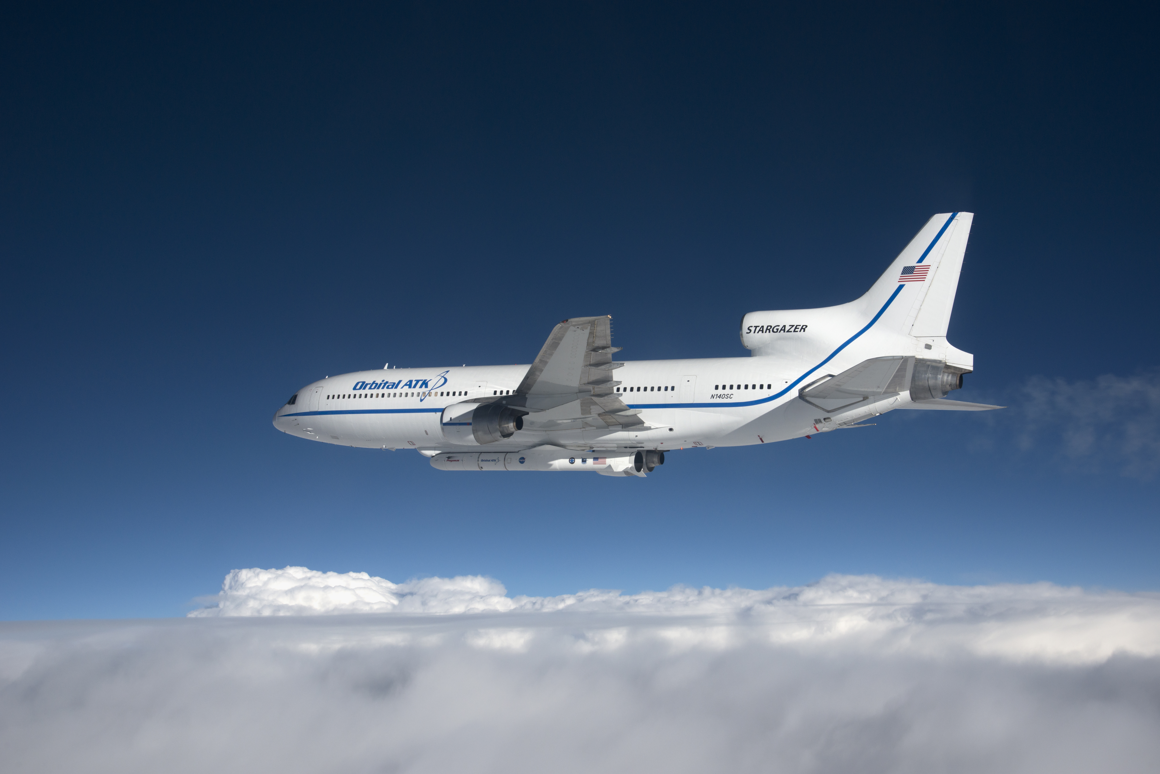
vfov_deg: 28.1
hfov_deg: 41.1
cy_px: 387
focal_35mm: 48
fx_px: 1547
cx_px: 580
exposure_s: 1/1250
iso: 320
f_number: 11
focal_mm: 48
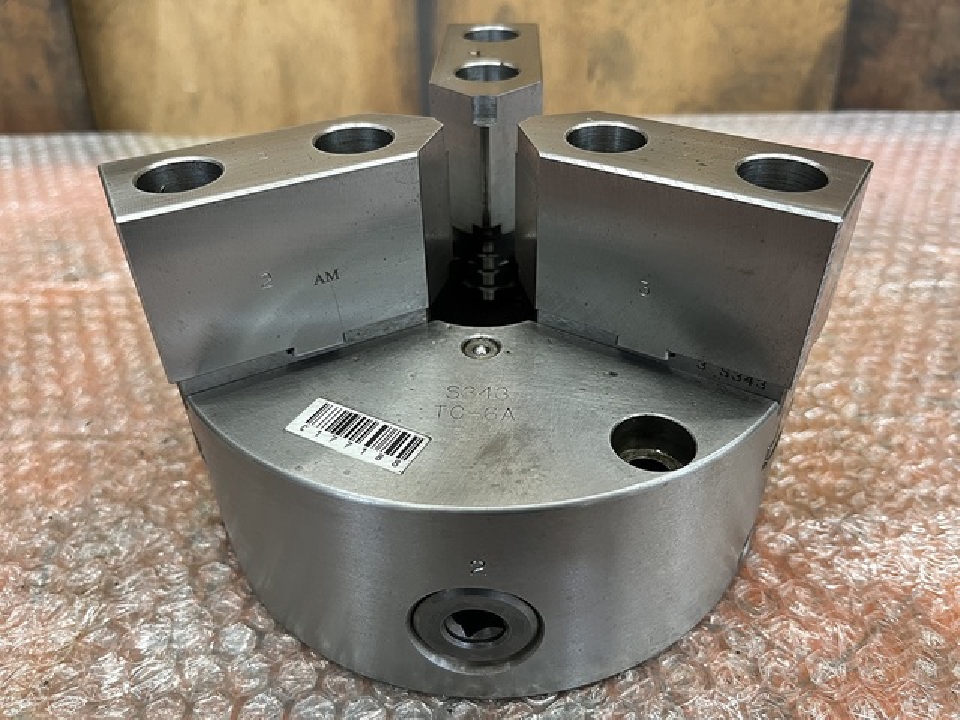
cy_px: 360
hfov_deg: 67.3
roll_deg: +2.0
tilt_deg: -38.6
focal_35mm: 26
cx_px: 480
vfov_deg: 53.1
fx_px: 721
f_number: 1.6
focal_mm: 5.1
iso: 160
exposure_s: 1/60
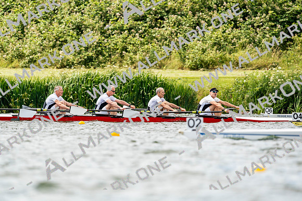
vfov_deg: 3.2
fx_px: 3633
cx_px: 151
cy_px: 100
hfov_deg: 4.8
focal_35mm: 433
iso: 400
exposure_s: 1/2000
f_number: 6.3
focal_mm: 433
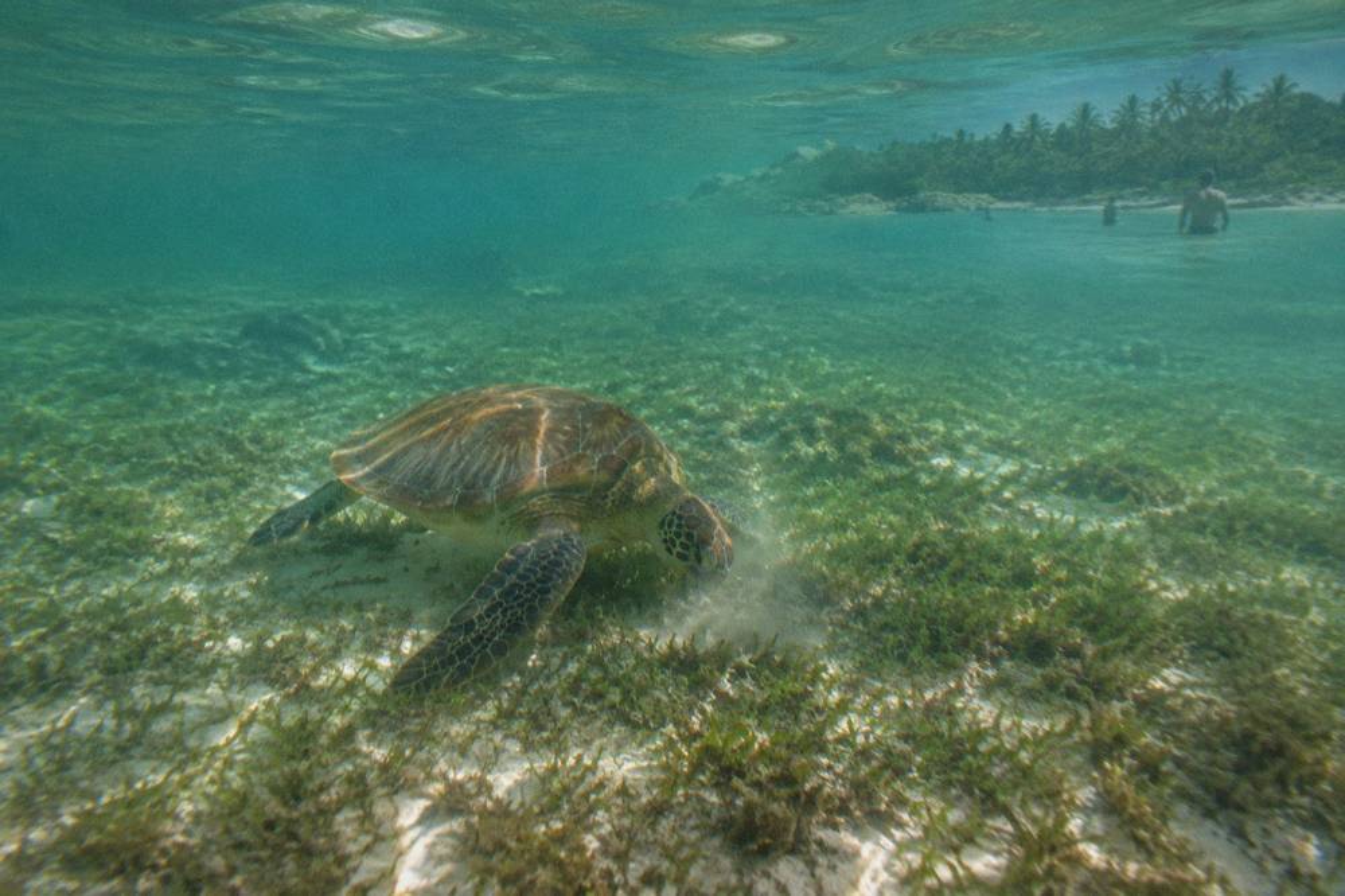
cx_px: 672
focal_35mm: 47
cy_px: 448
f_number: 6.3
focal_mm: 47
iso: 200
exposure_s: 1/320
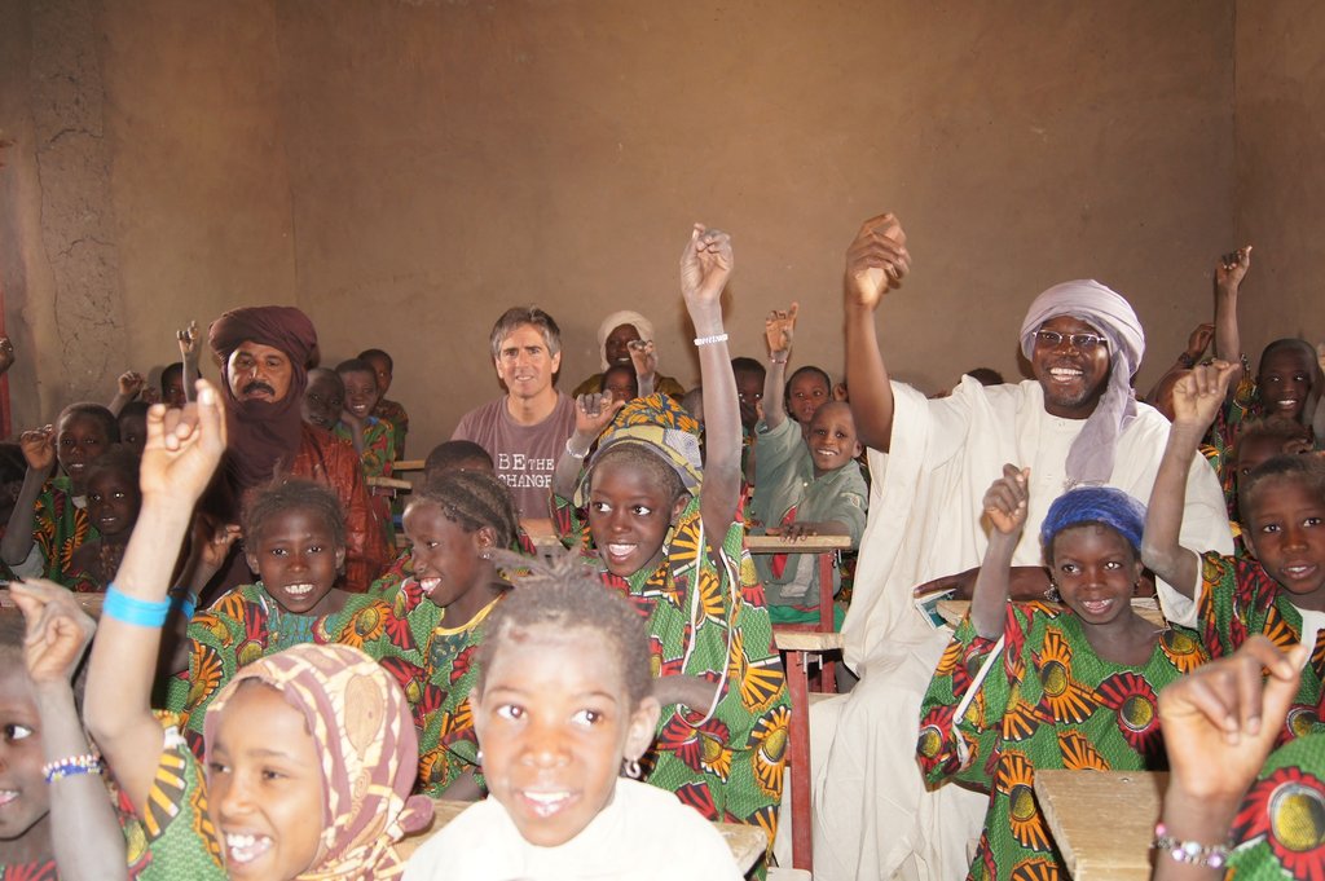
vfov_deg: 39.9
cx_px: 662
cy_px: 440
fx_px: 1214
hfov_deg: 57.3
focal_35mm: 33
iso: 400
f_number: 4
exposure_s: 1/60
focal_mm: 22
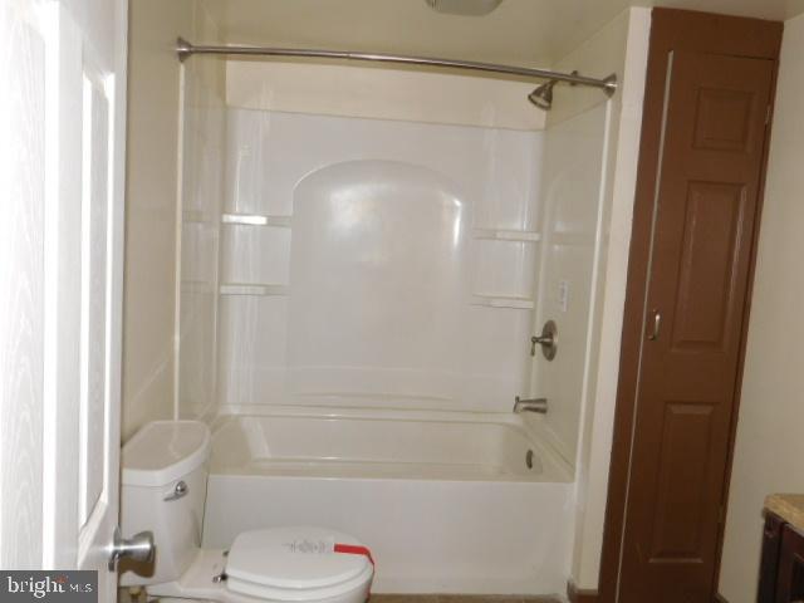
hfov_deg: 63.4
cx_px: 402
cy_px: 302
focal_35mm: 28
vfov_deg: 49.7
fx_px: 650
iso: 200
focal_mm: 4.9
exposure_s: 1/30
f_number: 3.2
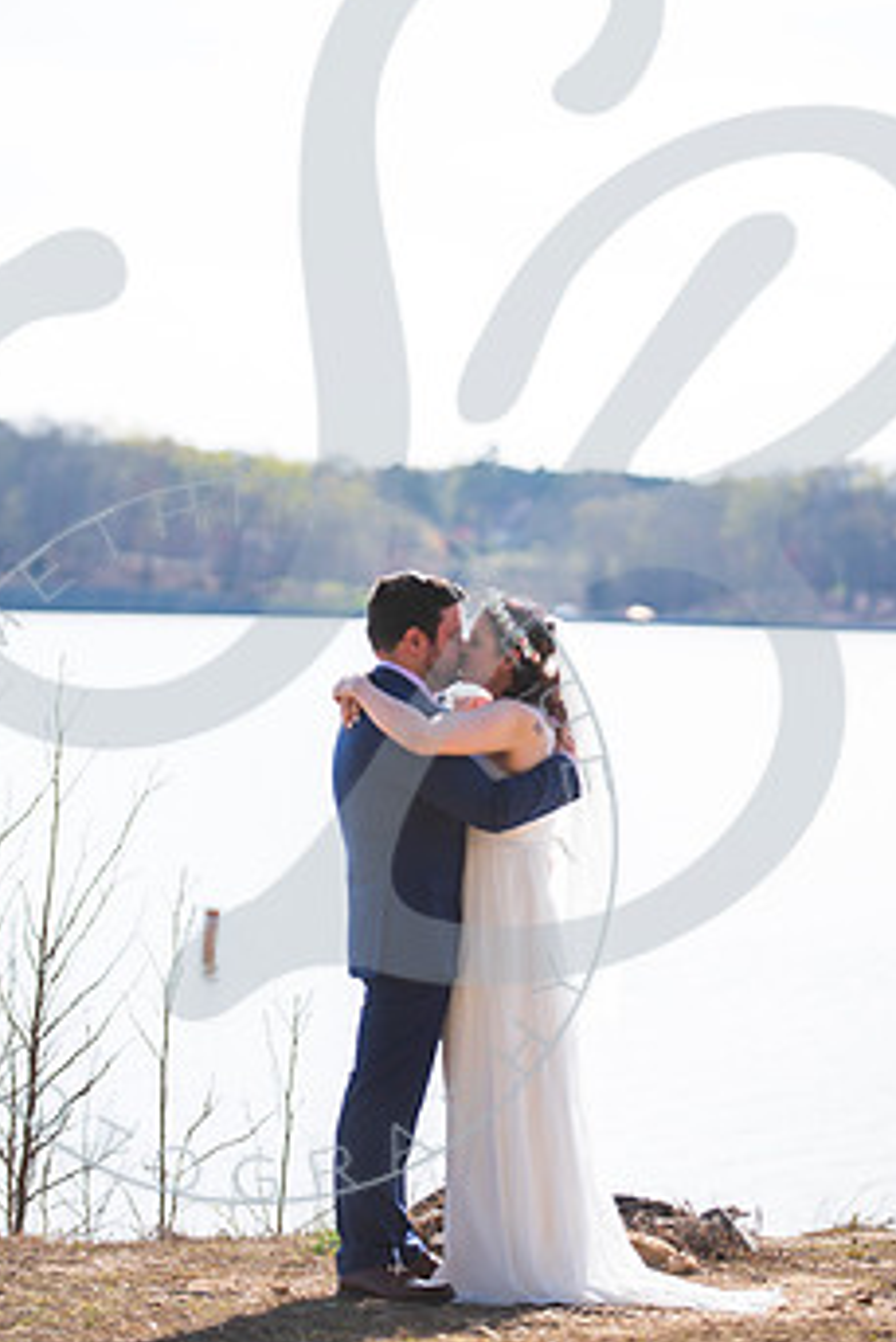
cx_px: 430
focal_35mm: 152
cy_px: 544
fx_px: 5669
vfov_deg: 13.5
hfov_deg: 9.0
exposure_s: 1/800
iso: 100
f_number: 2.8
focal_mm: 116
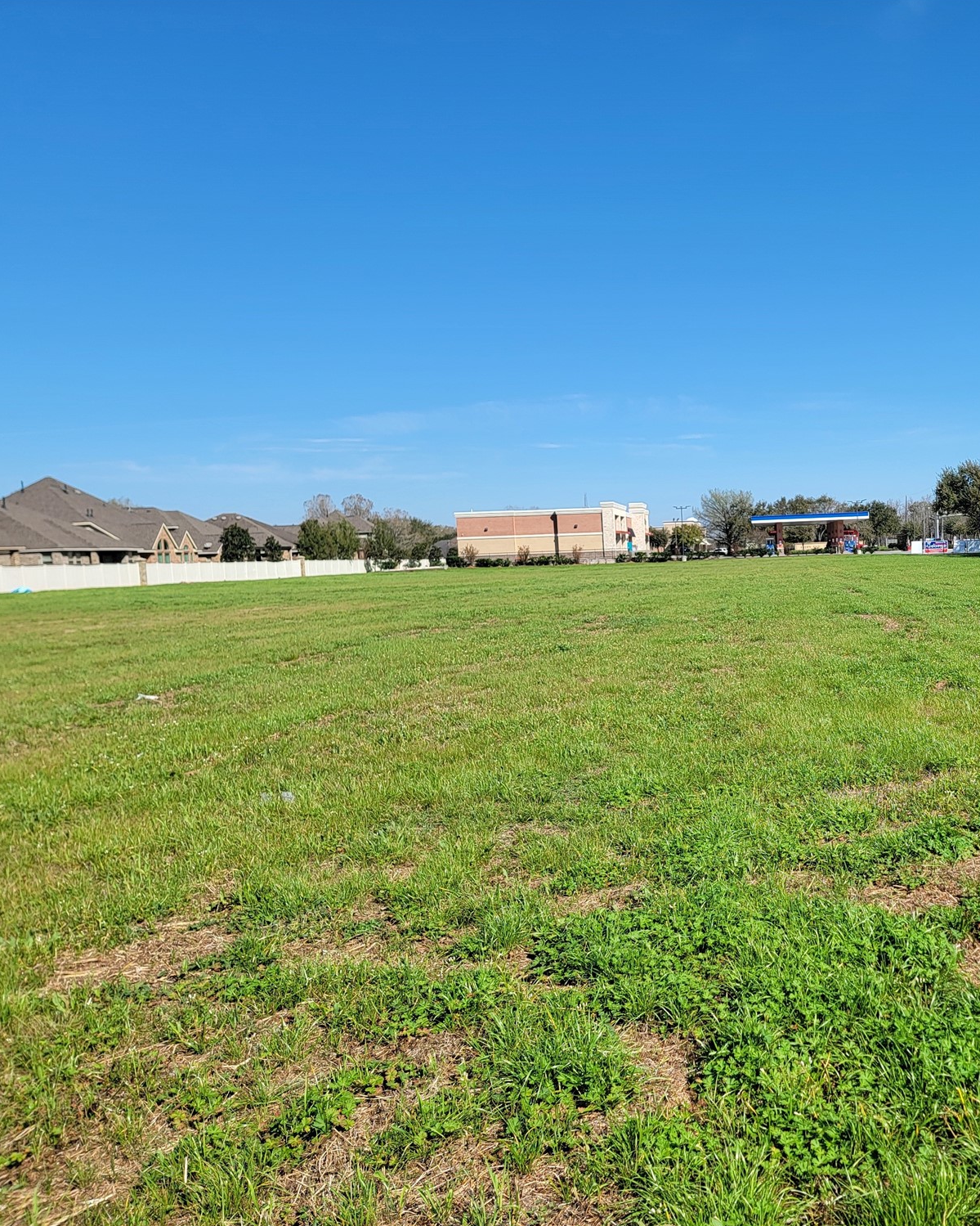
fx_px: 1160
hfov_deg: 43.7
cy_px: 622
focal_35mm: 32
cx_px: 782
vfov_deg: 55.7
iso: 16
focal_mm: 6.7
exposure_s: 1/1192
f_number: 1.8
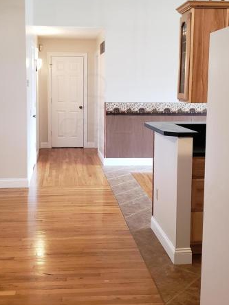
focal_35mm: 45
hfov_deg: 32.1
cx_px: 96
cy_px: 124
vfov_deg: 41.9
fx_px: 397
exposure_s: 1/40
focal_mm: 4.3
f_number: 1.5
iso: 250
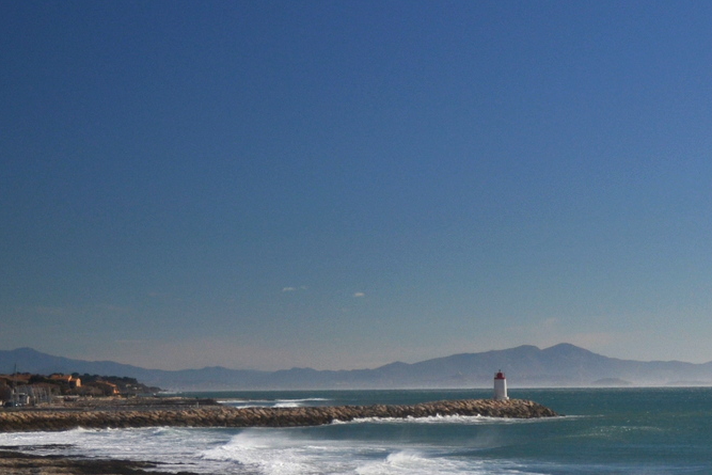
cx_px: 557
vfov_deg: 12.5
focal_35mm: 108
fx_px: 2136
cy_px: 534
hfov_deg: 18.8
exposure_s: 1/3200
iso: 200
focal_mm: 30
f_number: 5
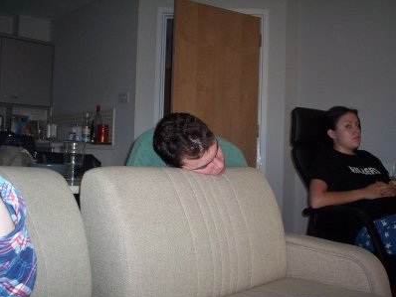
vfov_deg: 36.9
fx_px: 446
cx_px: 202
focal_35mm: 39
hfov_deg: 47.8
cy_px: 152
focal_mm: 4.99
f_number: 4.5
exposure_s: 1/60
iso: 140
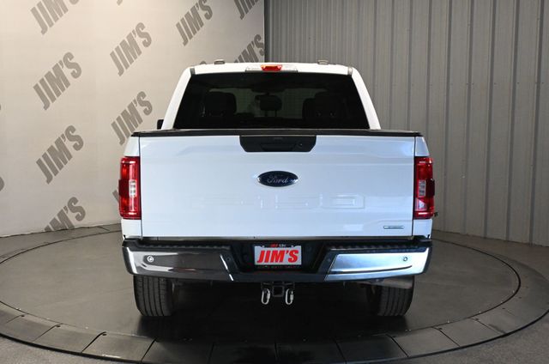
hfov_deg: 45.0
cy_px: 182
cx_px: 274
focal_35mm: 44
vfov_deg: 30.7
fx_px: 662
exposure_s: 1/60
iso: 3200
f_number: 4.8
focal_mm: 29
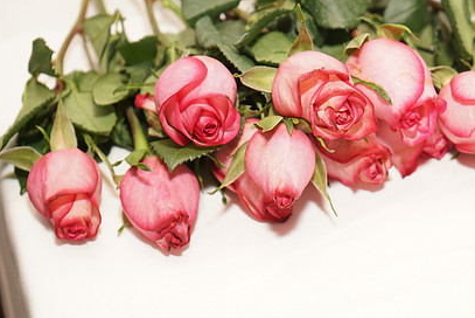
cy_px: 136
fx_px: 1241
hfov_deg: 21.6
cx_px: 322
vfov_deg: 14.6
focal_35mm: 94
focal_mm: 66
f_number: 5.6
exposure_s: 1/60
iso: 500
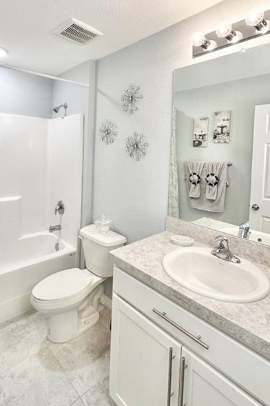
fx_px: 214
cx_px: 117
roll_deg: -4.2
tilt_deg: -3.5
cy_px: 158
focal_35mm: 19
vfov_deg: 85.6
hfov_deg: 64.2
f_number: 2.2
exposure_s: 1/120
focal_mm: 2.22
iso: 125
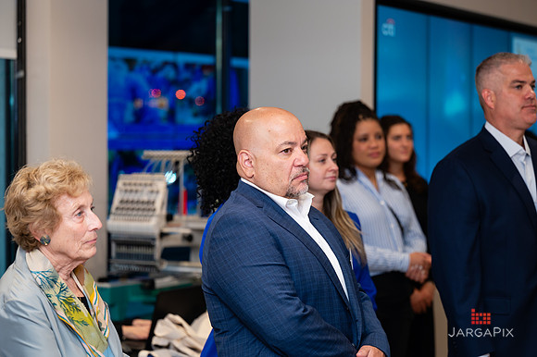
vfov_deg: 15.2
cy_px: 178
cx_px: 268
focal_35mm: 90
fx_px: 1343
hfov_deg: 22.6
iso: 400
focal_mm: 88
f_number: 3.2
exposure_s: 1/160
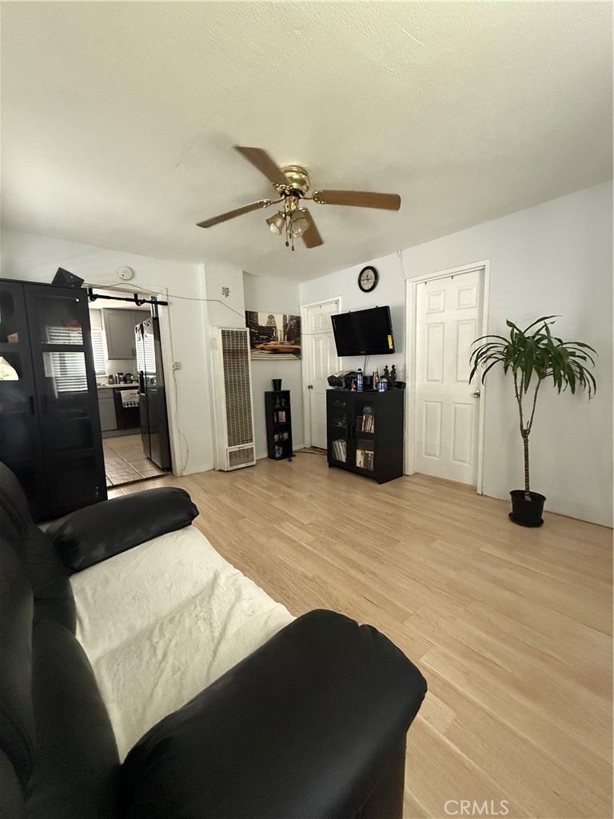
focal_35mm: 14
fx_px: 331
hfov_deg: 85.7
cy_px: 410
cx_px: 307
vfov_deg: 102.1
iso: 1000
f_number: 2.2
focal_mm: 2.22
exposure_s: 1/60
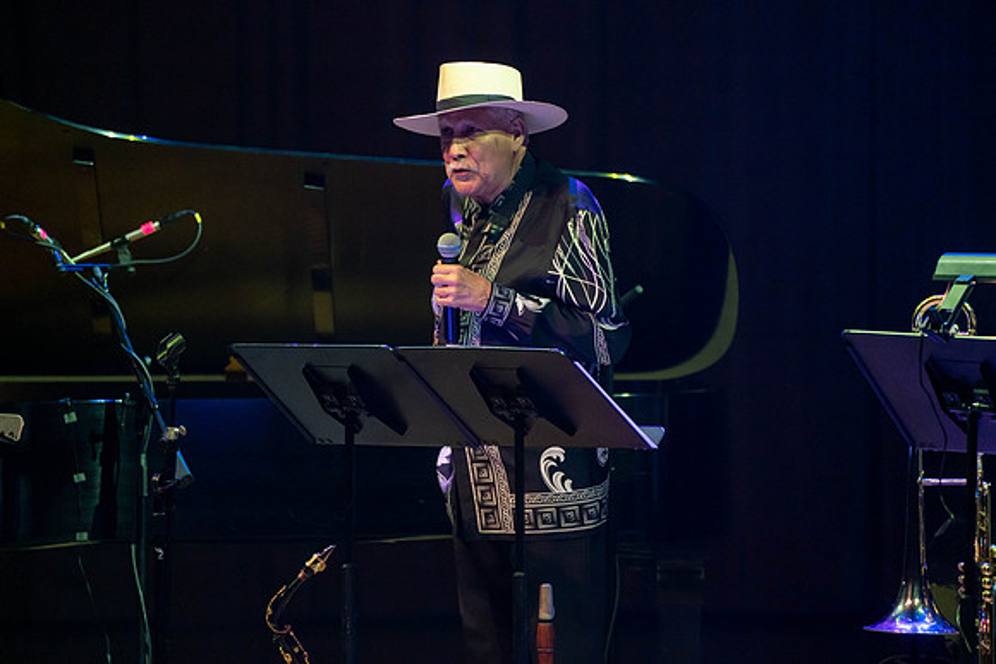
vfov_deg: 3.4
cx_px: 498
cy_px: 332
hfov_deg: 5.2
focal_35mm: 400
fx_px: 11069
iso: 3200
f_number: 5.6
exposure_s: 1/250
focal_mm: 400
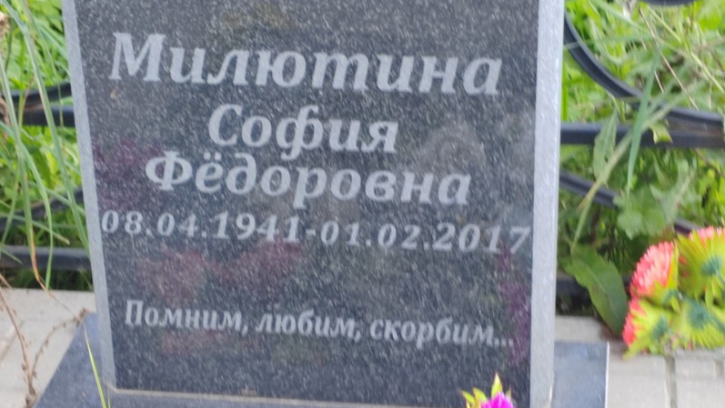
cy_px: 218
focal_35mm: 94
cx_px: 363
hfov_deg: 22.7
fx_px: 1808
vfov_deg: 12.9
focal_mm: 5.52
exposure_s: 1/100
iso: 100
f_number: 1.9
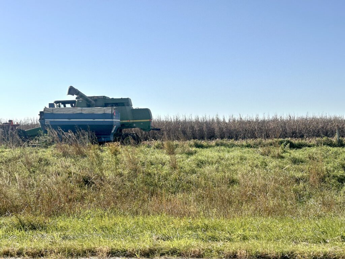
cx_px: 172
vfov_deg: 30.3
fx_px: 478
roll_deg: +0.2
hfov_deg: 39.7
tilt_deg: +1.5
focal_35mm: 48
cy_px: 130
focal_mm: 6.86
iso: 64
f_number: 1.78
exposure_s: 1/7092
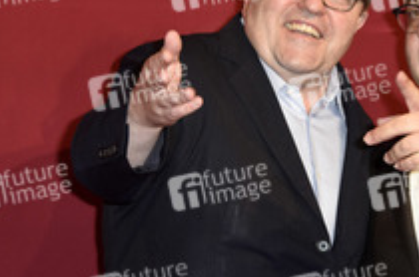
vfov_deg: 6.9
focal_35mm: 198
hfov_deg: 10.4
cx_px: 366
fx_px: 2299
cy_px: 138
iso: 800
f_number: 5.6
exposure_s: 1/200
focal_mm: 92
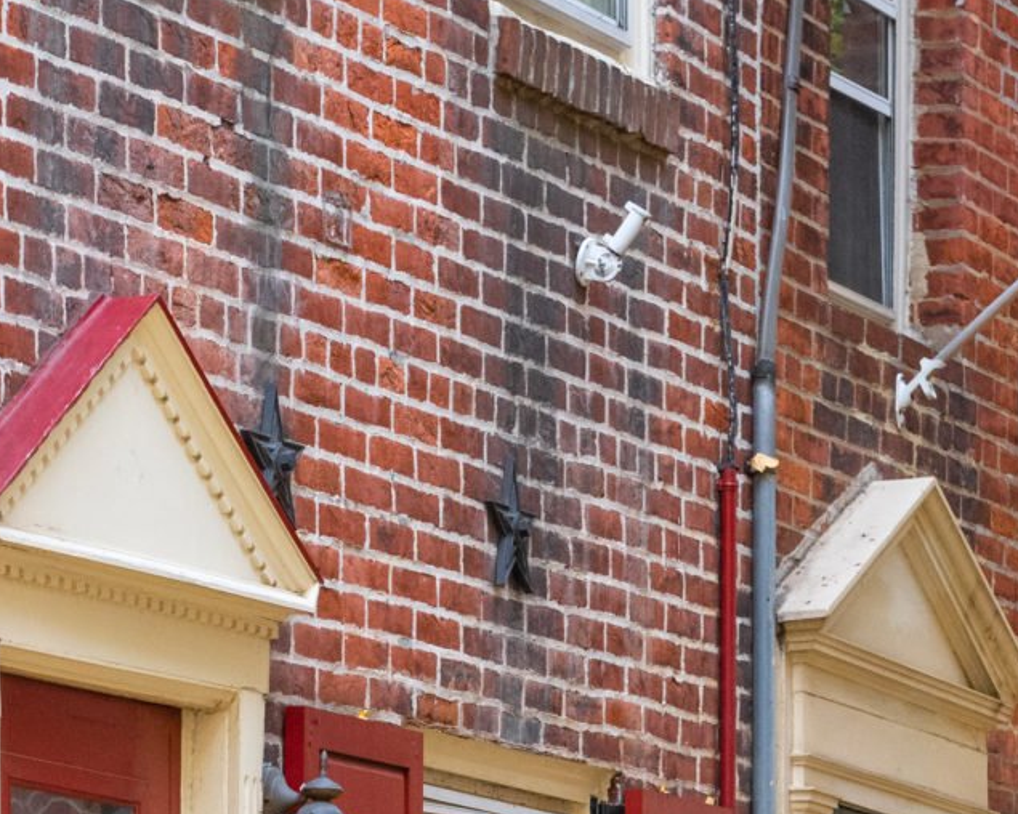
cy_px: 1304
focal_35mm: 227
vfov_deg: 6.7
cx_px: 103
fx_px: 6839
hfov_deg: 8.5
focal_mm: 60
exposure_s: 1/125
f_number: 6.3
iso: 1400
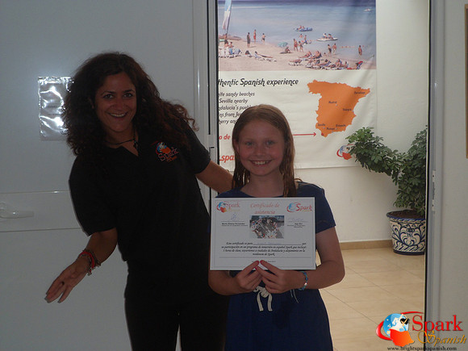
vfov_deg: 24.4
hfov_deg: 32.2
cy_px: 176
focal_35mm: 60
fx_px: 811
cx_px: 234
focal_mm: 11.2
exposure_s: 1/60
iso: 120
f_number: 5.2
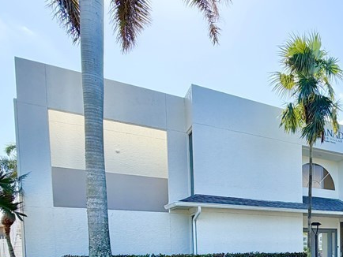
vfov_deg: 37.8
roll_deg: +3.0
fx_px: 327
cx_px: 348
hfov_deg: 45.9
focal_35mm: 33
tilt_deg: -3.0
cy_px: 263
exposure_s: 1/770
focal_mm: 2.22
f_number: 2.2
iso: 40
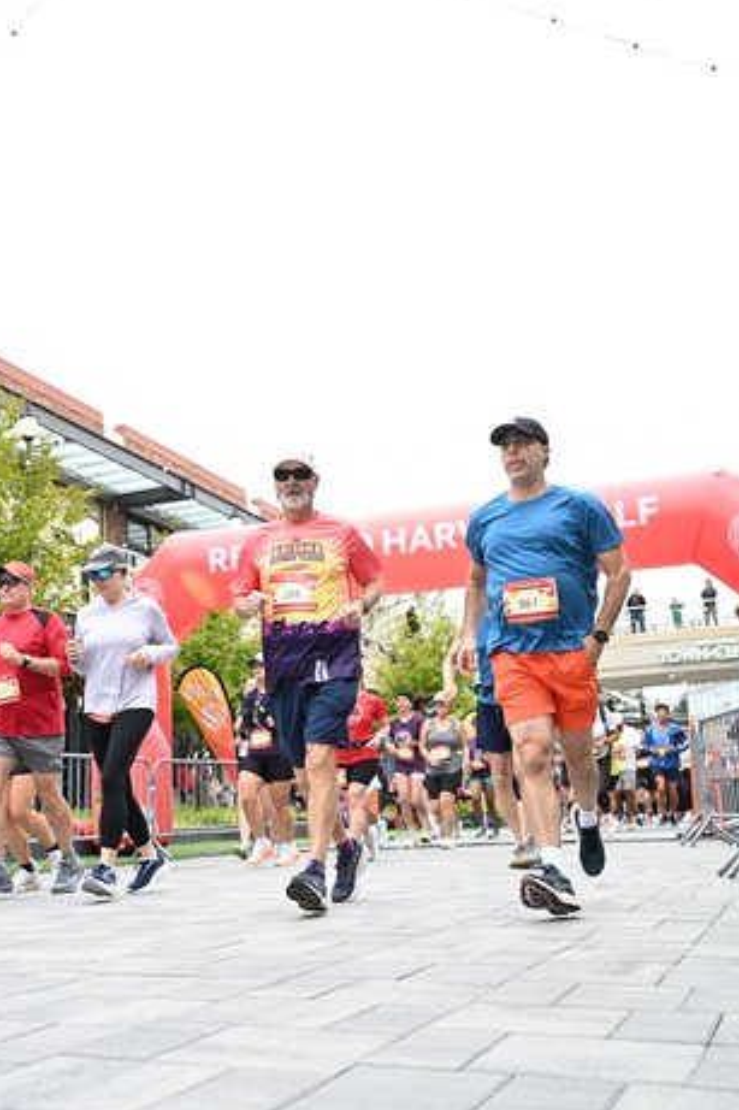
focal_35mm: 38
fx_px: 1158
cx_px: 314
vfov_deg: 51.0
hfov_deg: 35.3
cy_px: 643
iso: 2000
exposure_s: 1/640
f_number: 4
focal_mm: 31.5
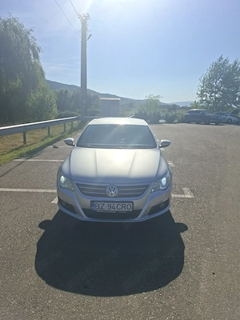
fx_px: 213
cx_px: 120
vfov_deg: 73.9
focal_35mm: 23
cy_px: 160
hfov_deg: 58.9
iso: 50
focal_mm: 5.54
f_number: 1.8
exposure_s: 1/5376
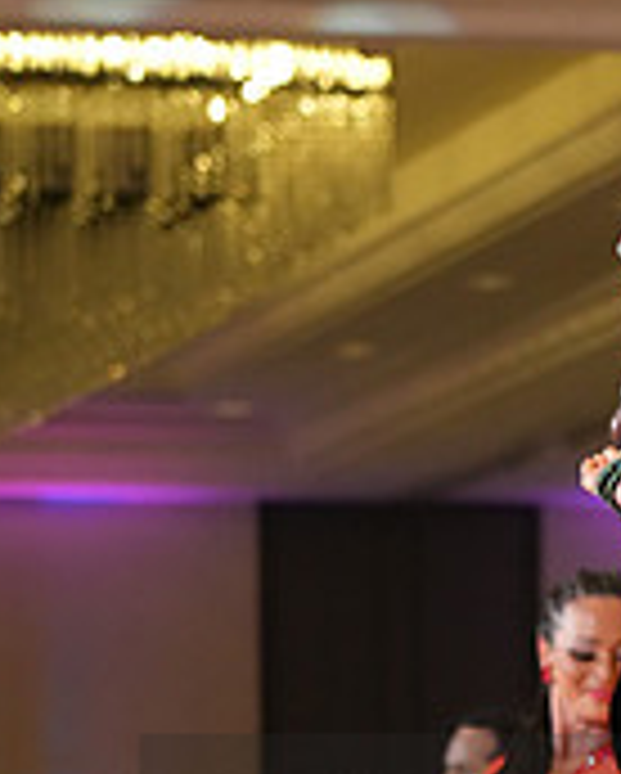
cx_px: 763
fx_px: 7614
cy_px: 886
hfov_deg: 4.7
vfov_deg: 5.8
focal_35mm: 332
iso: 4000
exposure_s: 1/500
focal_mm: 105
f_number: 4
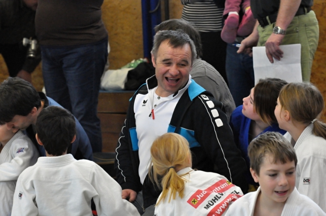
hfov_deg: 13.1
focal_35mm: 158
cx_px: 163
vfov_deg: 8.7
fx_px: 1424
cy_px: 108
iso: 3200
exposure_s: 1/320
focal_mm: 105
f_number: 4.5
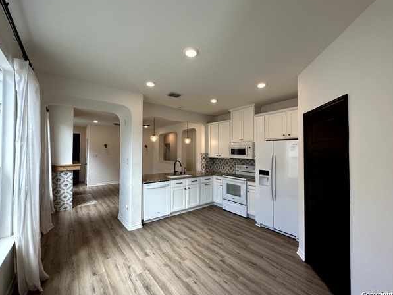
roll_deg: -0.9
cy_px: 148
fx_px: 170
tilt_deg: +1.1
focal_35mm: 15
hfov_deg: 98.1
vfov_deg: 81.8
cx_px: 202
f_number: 2.2
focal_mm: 2.22
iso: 80
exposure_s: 1/120
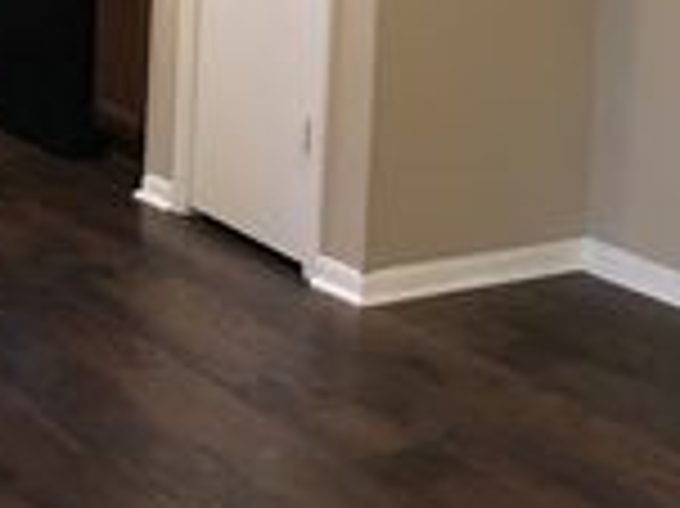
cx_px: 50
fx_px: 1825
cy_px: -101
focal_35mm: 93
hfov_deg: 20.6
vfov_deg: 15.3
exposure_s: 1/15
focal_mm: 3.99
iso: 50
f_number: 1.8
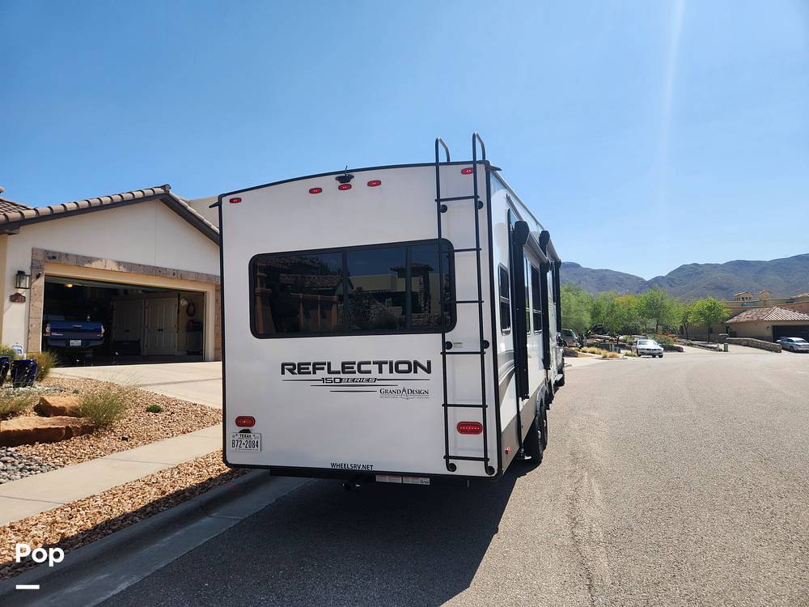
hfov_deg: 73.9
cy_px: 304
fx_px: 538
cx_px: 404
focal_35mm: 23
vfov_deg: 58.9
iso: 20
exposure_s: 1/1571
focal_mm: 5.4
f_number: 1.8
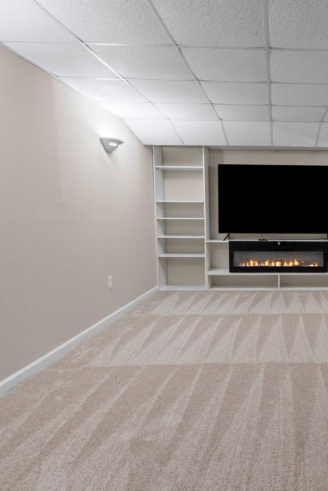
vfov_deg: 71.5
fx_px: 341
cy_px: 245
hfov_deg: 46.5
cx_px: 293
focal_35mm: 25
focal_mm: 16
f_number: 7.1
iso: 3200
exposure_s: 1/15
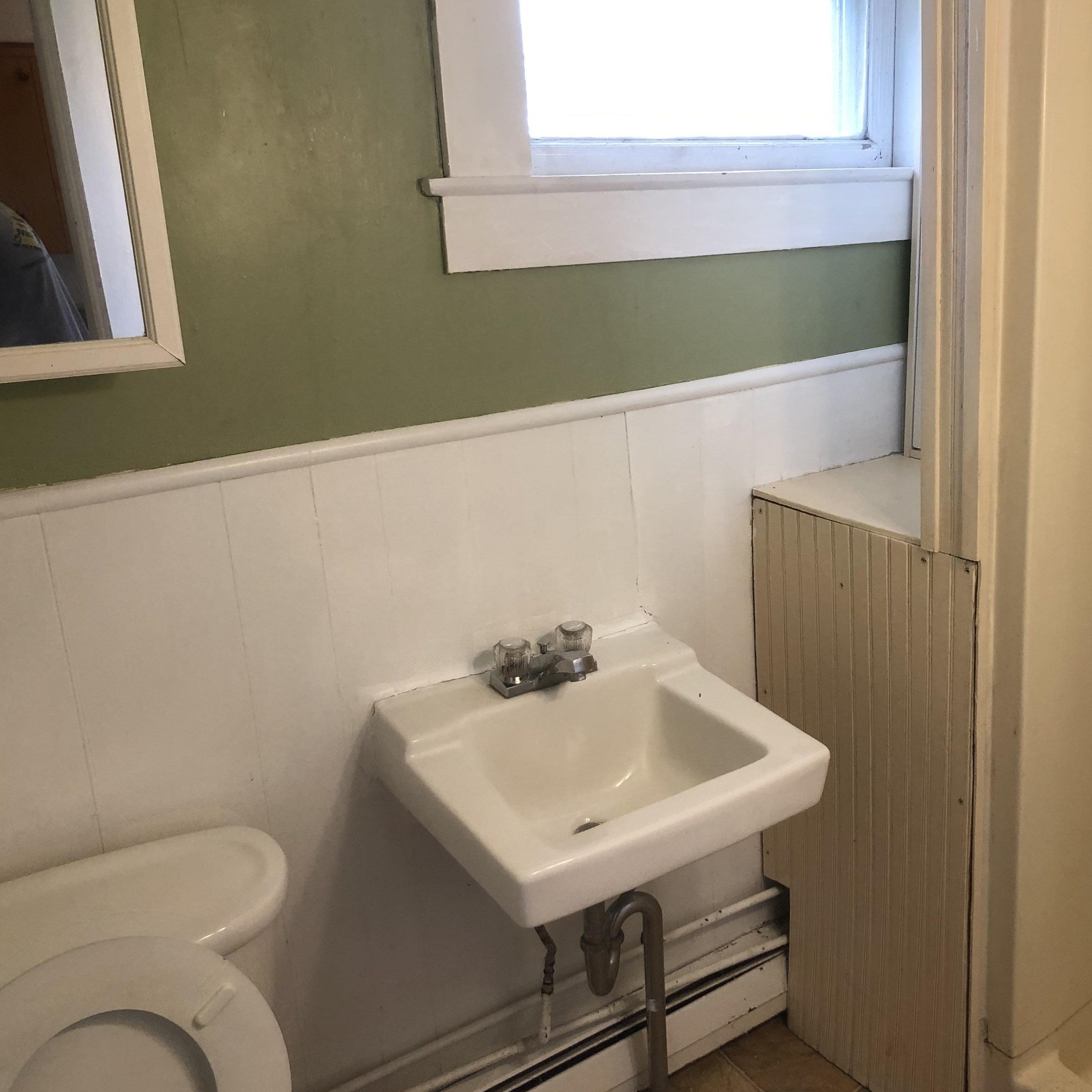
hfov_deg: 47.9
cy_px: 546
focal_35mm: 34
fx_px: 1213
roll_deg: +2.4
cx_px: 700
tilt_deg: -17.7
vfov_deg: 48.5
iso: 32
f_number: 1.8
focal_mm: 3.99
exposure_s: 1/30
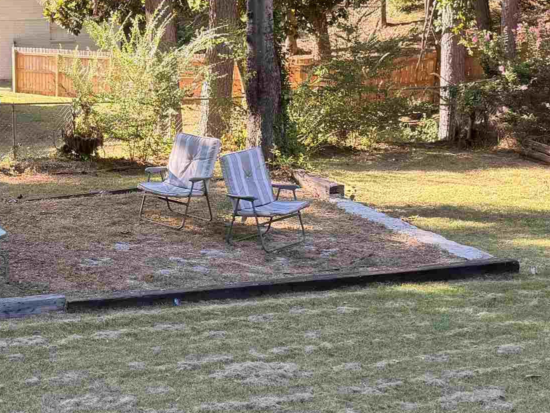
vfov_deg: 21.9
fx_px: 1065
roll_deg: +0.4
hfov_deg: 28.1
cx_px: 73
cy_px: 226
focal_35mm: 67
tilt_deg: -15.7
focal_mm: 6.76
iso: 80
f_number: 1.78
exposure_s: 1/251
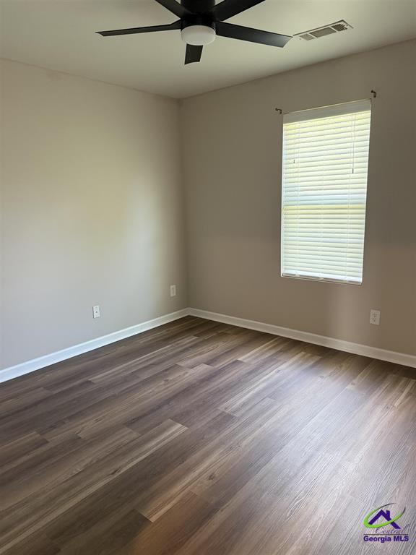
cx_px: 208
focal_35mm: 24
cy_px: 278
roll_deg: +1.7
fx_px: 385
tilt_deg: -11.7
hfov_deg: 56.8
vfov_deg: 71.6
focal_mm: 6.76
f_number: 1.78
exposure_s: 1/60
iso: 320
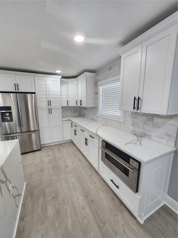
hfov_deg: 89.9
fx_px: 89
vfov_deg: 106.2
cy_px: 119
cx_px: 89
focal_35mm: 13
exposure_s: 1/60
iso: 100
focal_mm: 2.2
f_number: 2.2
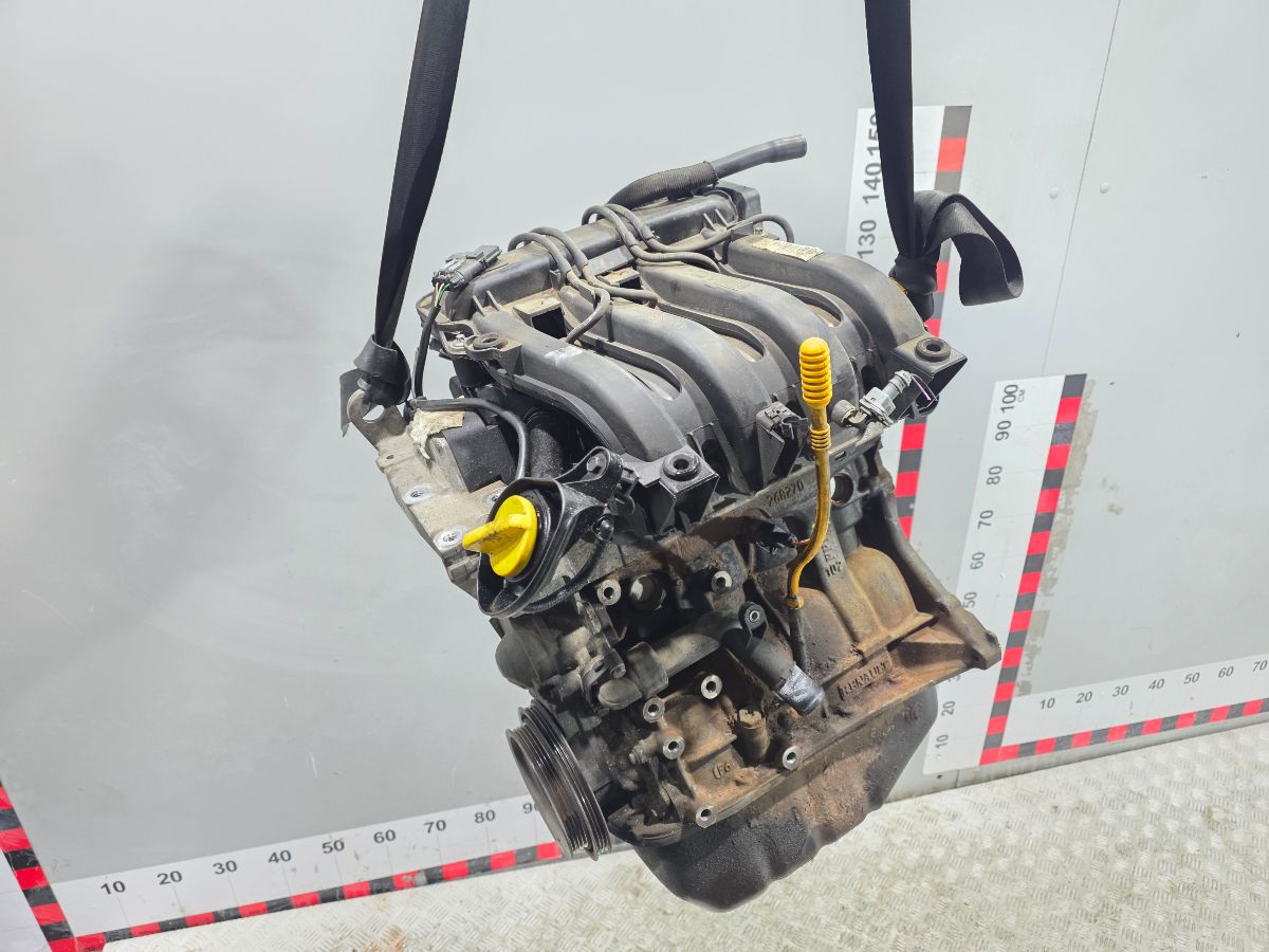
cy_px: 476
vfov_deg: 58.9
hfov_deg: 73.9
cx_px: 634
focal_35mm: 23
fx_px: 843
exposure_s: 1/100
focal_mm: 6.3
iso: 320
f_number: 1.7
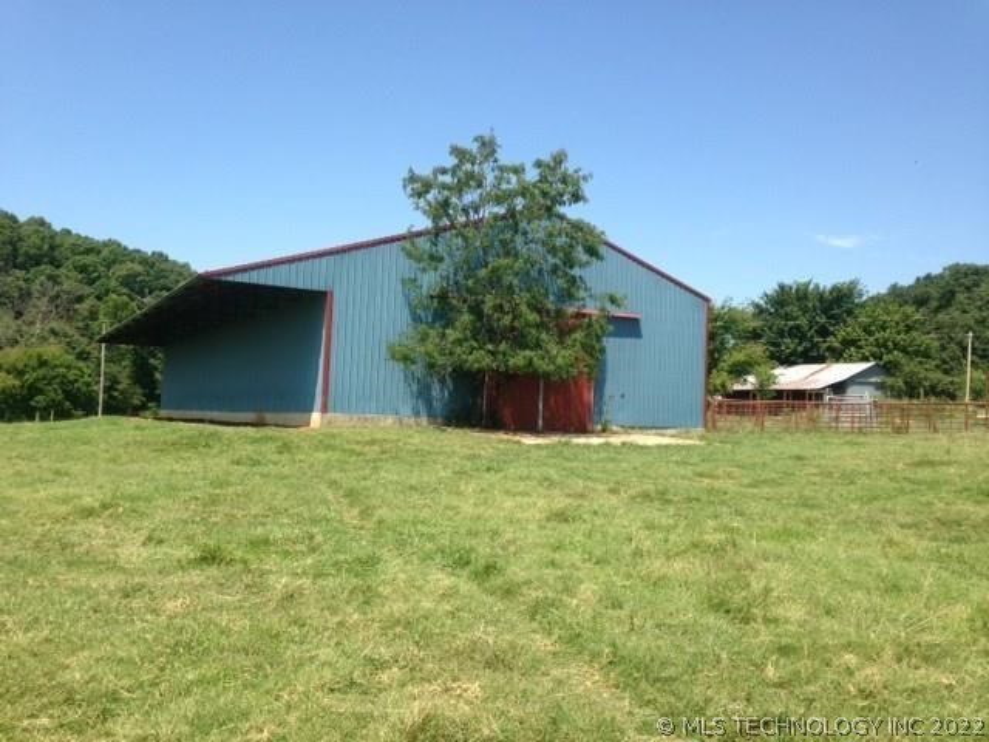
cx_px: 494
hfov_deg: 55.4
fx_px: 943
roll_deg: -0.9
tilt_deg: +2.6
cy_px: 371
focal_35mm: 33
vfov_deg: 42.9
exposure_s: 1/1043
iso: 50
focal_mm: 4.12
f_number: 2.4
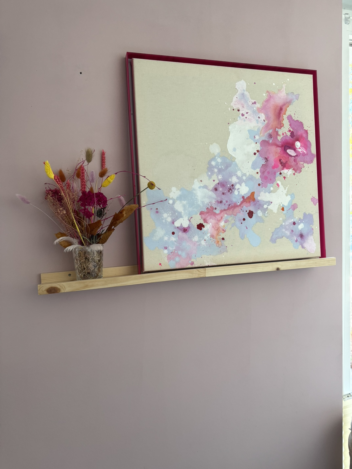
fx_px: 325
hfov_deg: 56.8
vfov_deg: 71.6
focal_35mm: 24
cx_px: 176
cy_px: 234
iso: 200
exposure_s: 1/121
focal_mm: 6.76
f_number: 1.78
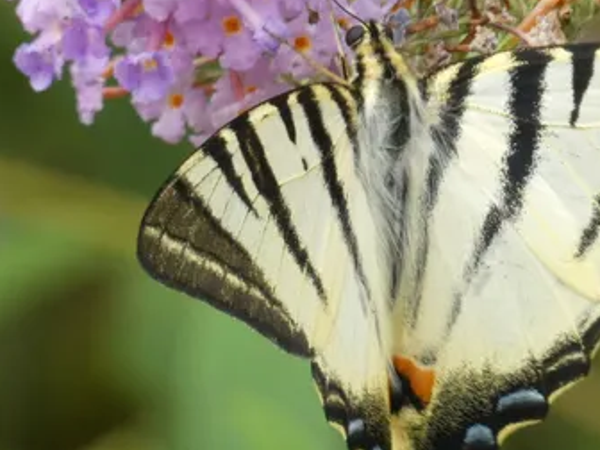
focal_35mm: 1114
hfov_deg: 1.8
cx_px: 473
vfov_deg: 1.3
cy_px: 209
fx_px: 19309
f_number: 5.6
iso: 160
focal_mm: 104.7
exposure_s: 1/100
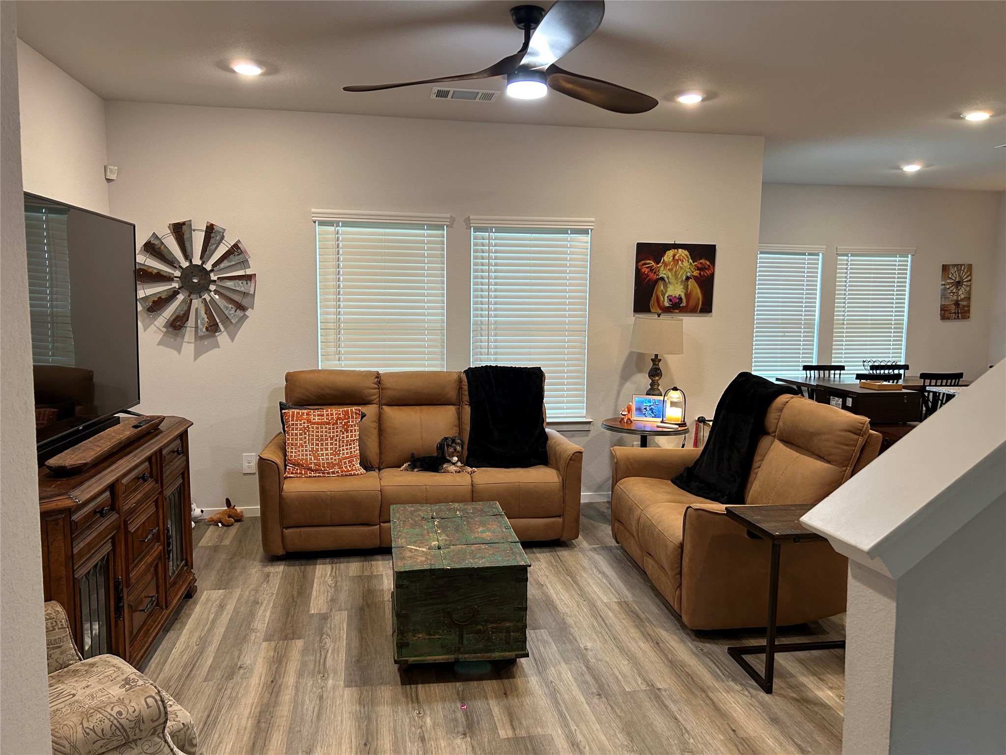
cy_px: 378
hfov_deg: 67.3
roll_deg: -0.4
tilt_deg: -5.7
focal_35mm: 26
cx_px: 503
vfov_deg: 53.1
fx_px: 756
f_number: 1.5
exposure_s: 1/60
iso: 160
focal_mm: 5.7
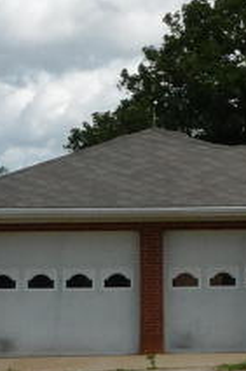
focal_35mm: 166
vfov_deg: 12.4
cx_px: 382
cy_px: 208
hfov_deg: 8.1
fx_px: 1704
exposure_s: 1/500
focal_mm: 5.3
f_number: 5.6
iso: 100
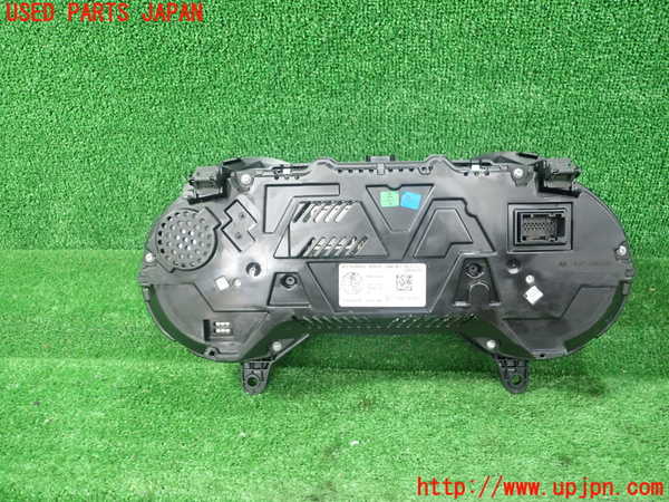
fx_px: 580
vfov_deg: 46.8
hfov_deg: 60.0
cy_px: 251
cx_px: 334
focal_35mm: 30
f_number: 2.3
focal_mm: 5.5
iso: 800
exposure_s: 1/100
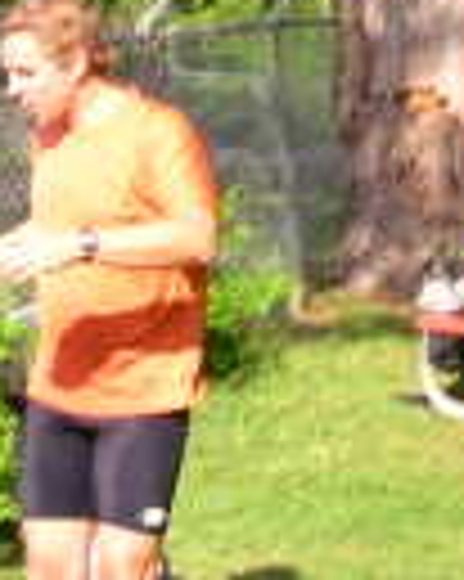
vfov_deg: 11.6
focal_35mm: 165
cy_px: -36
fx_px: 2836
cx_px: 387
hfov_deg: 9.3
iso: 50
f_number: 4.9
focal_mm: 5.7
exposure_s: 1/125
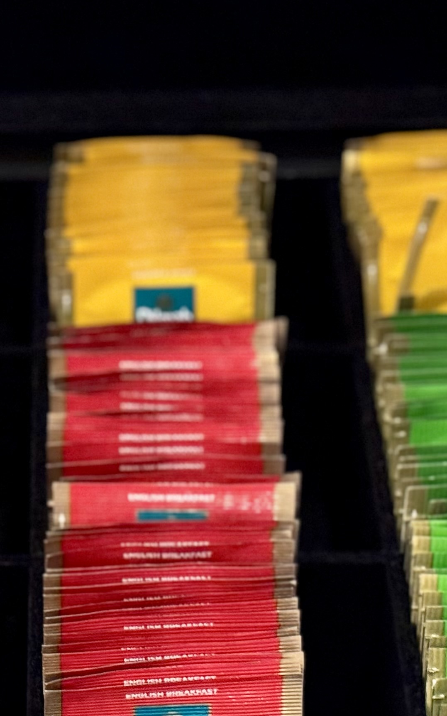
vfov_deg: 17.5
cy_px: 492
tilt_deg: -40.6
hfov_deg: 10.9
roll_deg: +1.2
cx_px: 27
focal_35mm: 119
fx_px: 2320
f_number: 1.78
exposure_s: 1/25
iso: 640
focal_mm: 6.86
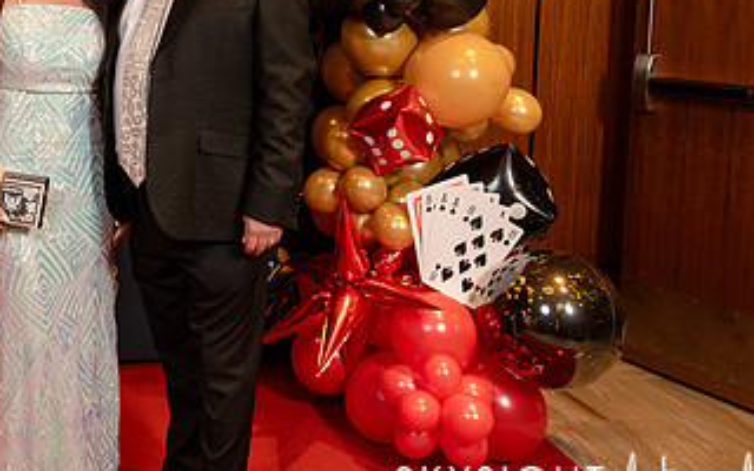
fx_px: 945
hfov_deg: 41.2
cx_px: 125
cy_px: 84
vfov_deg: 27.4
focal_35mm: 46
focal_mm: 24
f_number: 5.6
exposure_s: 1/125
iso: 3200
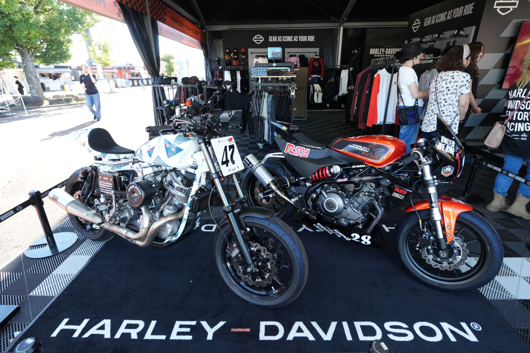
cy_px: 176
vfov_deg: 65.2
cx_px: 265
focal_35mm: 19
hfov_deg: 87.7
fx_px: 276
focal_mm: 12.5
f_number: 4
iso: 2000
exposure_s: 1/1000
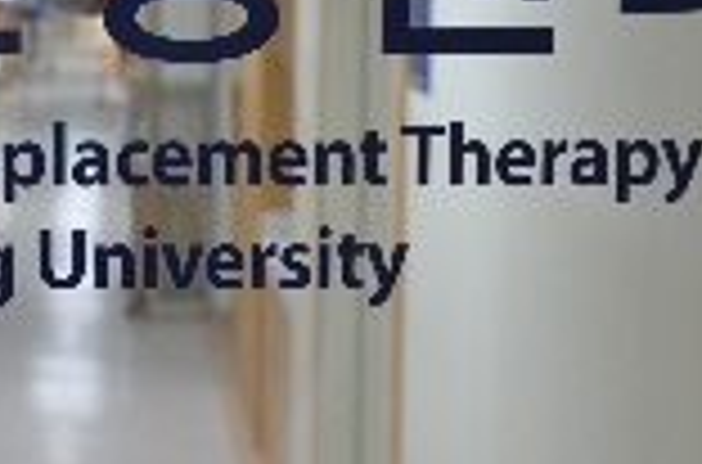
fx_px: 1944
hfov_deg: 20.1
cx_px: 68
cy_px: 128
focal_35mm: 100
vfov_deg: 13.6
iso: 400
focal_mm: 26
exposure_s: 1/100
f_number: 3.5
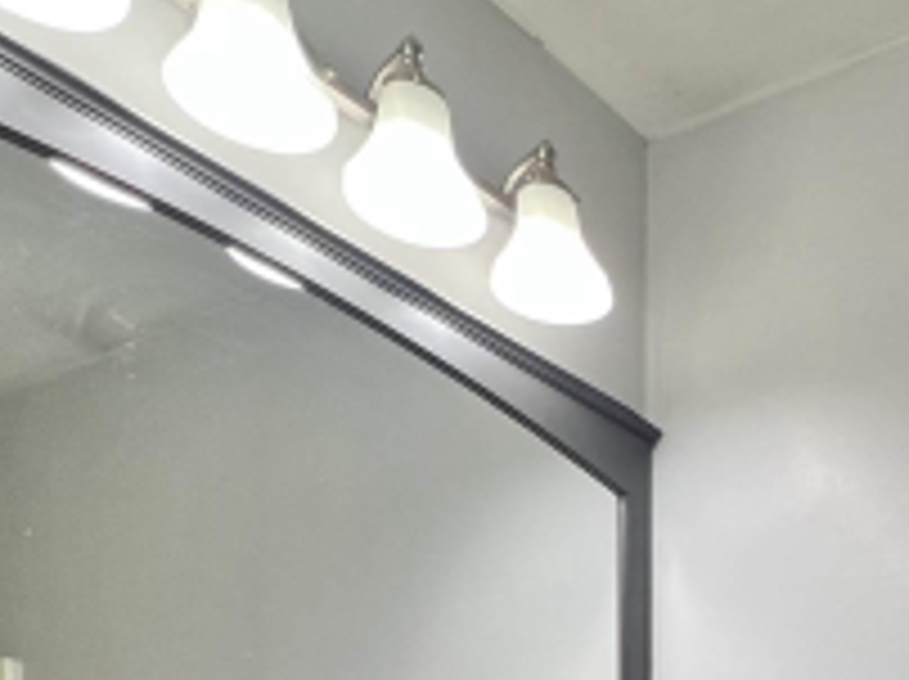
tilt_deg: -2.3
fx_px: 1128
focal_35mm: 43
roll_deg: -1.0
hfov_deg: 37.4
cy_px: 1022
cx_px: 979
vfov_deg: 25.3
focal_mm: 1.57
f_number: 1.8
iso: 125
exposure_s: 1/120
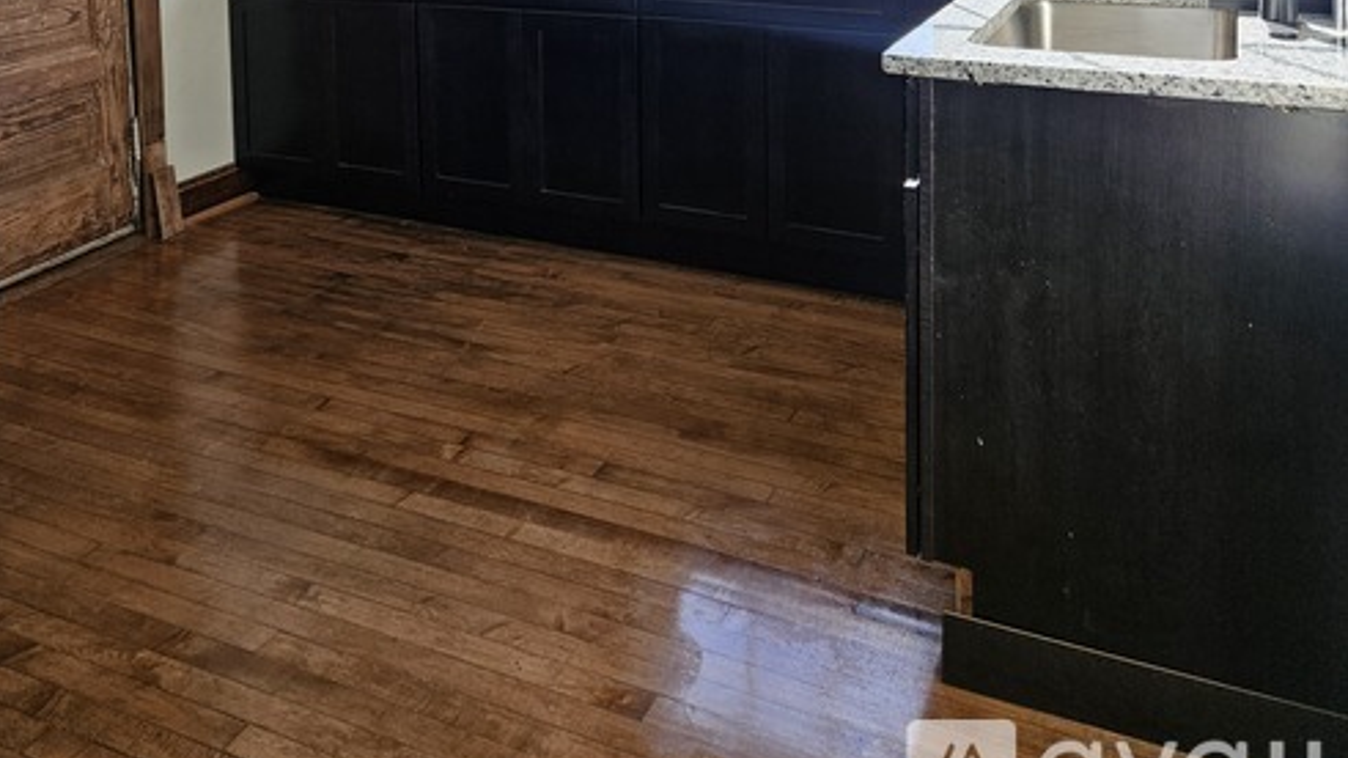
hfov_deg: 58.0
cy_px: -87
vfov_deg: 30.7
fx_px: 1215
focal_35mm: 34
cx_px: 664
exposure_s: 1/180
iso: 50
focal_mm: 5.4
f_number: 1.8
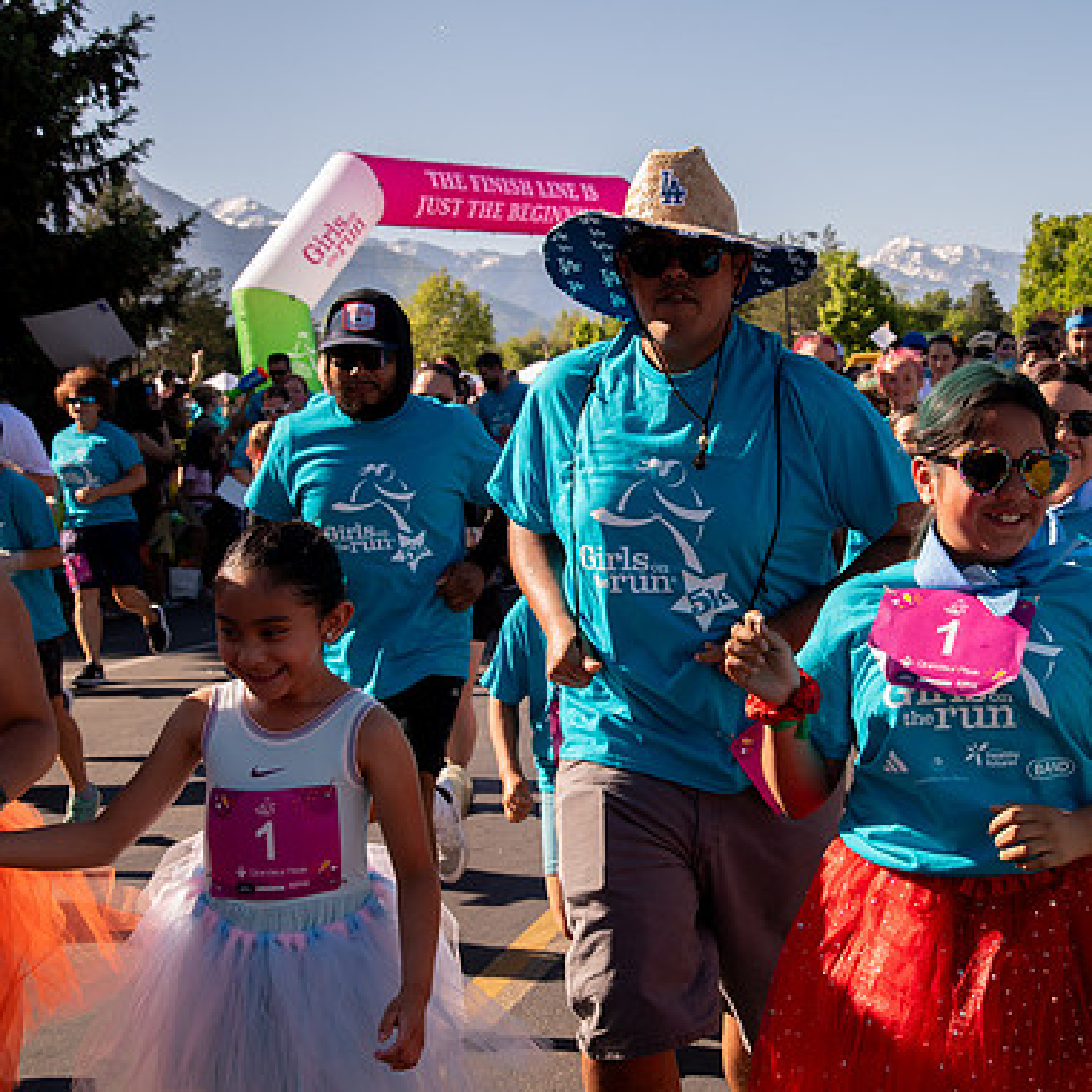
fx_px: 2213
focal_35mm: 62
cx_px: 780
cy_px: 550
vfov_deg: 27.7
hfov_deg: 27.4
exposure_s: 1/1000
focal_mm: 48
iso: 800
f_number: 8
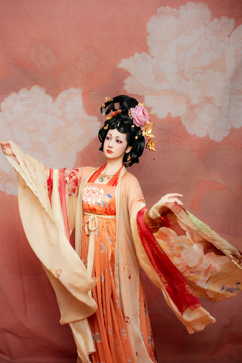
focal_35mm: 49
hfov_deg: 27.5
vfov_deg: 40.3
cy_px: 182
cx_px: 121
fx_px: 494
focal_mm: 50
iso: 100
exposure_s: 1/160
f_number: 2.8
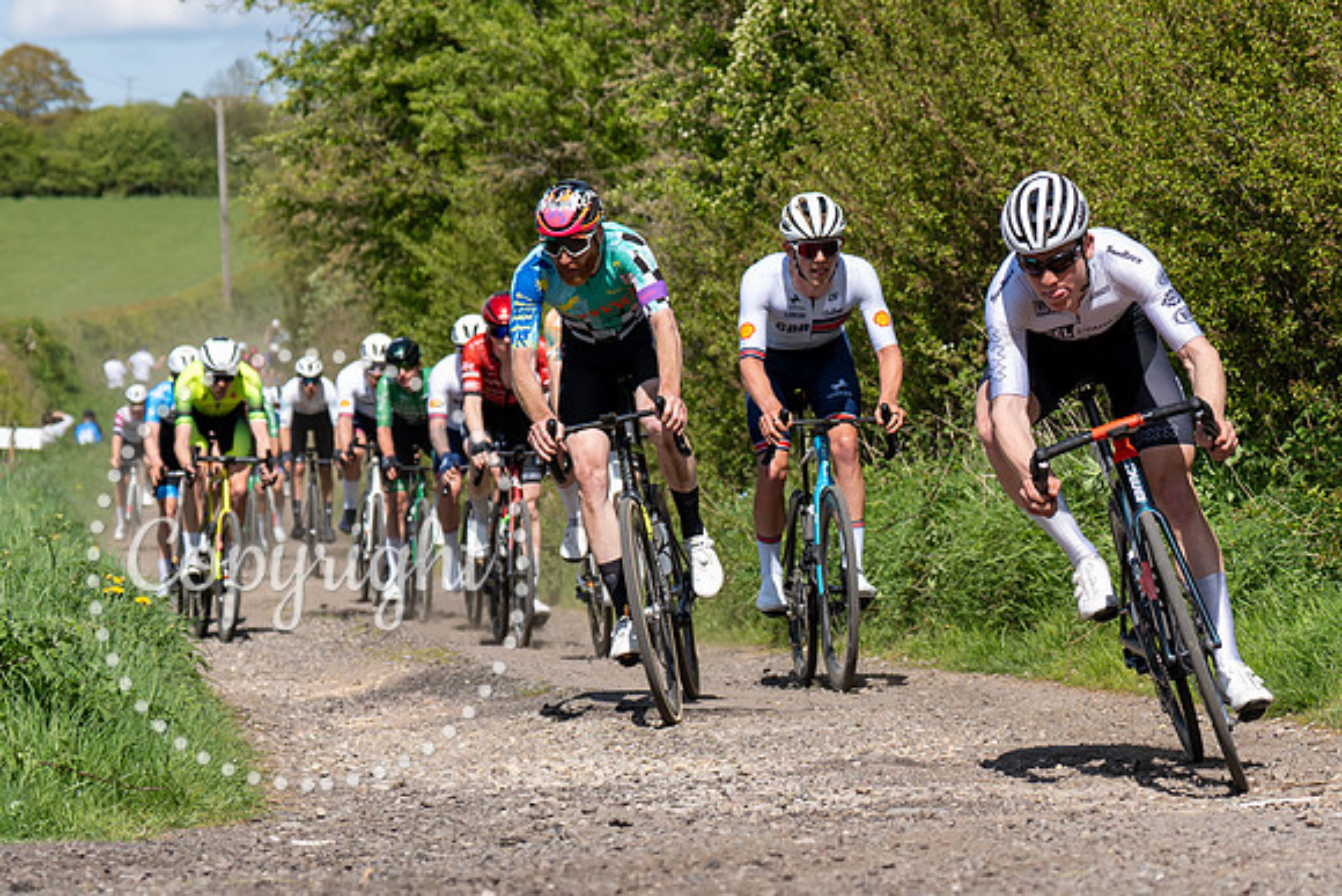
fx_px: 5301
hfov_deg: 14.3
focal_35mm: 142
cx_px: 1100
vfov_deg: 9.7
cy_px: 347
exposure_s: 1/1000
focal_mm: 70
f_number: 4
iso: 100
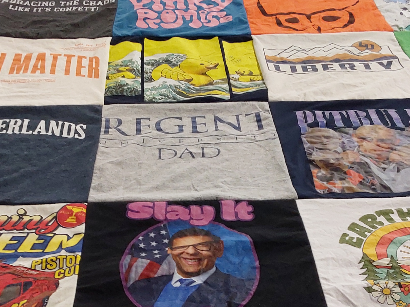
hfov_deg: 34.8
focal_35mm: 55
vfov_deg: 26.0
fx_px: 651
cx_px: 168
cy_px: 257
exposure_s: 1/60
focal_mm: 2.91
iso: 100
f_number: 1.9
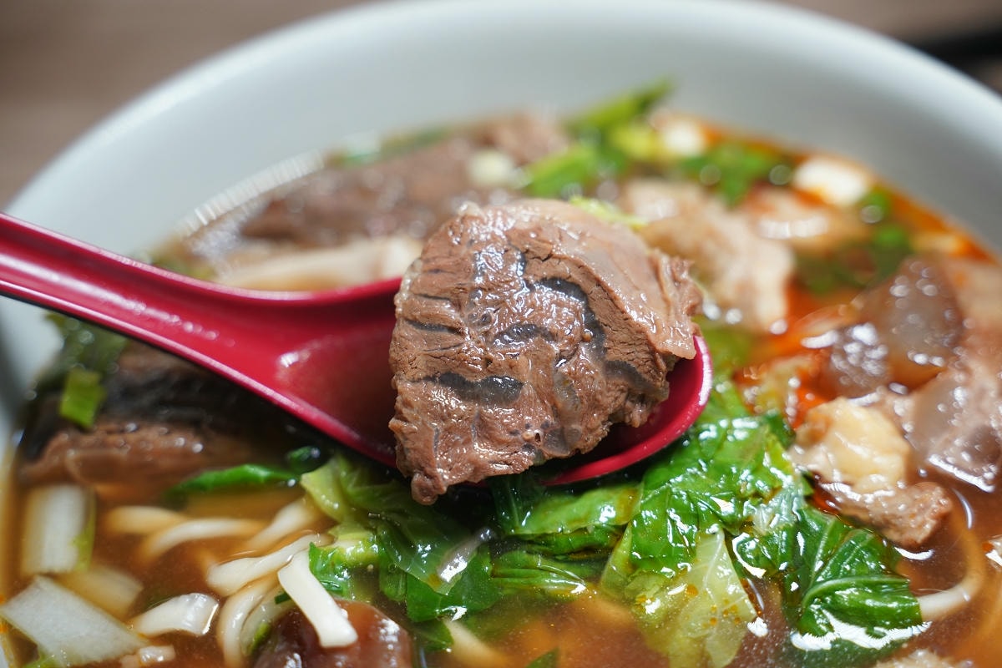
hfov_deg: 27.0
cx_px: 501
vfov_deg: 18.2
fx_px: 2087
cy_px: 334
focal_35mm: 75
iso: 400
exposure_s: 1/80
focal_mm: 75
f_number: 4
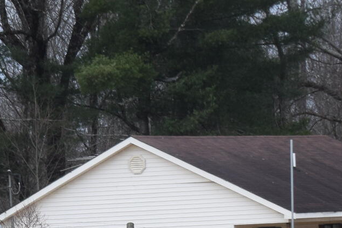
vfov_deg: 3.5
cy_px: 273
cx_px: 44
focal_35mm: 392
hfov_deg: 5.2
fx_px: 3728
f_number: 8
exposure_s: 1/250
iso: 200
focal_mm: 55
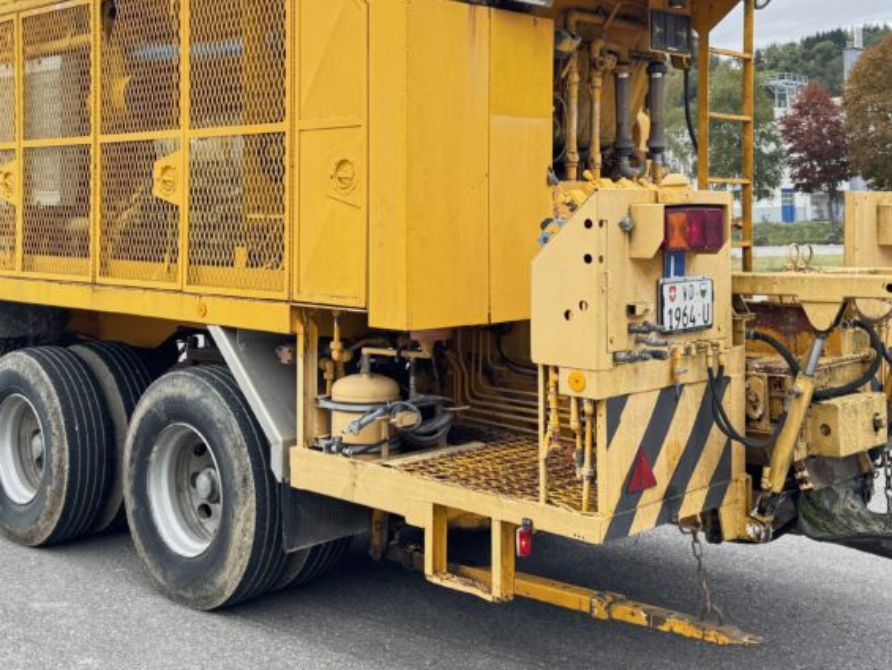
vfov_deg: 41.0
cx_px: 392
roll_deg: +2.1
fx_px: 876
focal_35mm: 34
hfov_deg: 53.8
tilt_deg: +0.6
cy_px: 201
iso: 80
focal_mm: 6.76
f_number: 1.78
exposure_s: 1/362
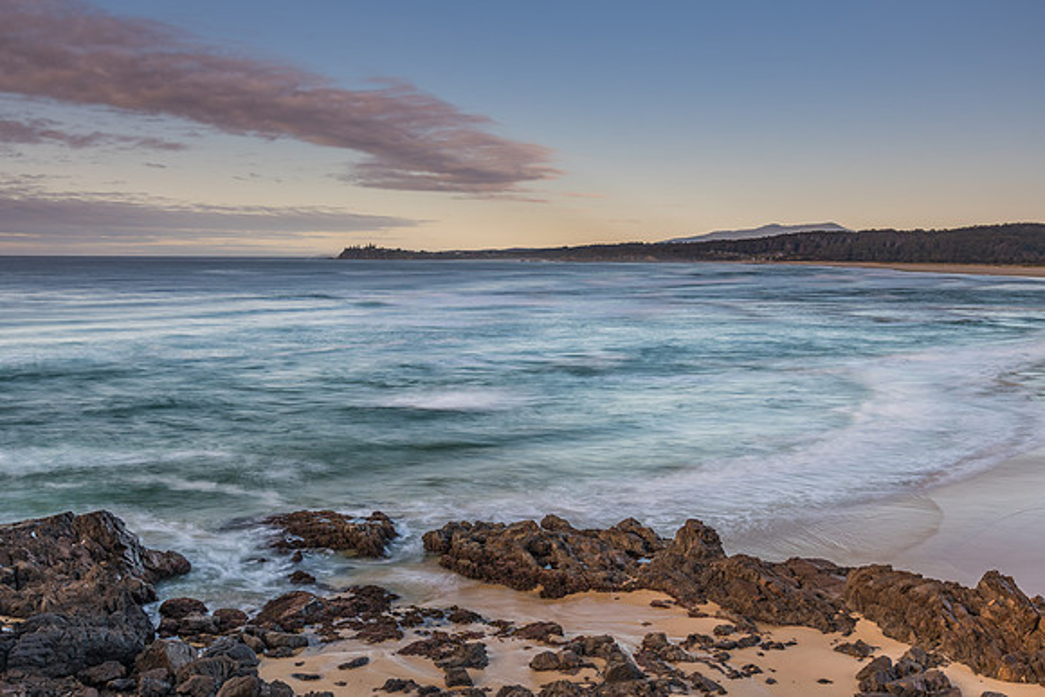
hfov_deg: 49.0
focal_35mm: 39
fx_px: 1146
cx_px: 522
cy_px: 348
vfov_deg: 33.8
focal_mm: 38
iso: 64
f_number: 8
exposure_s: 2
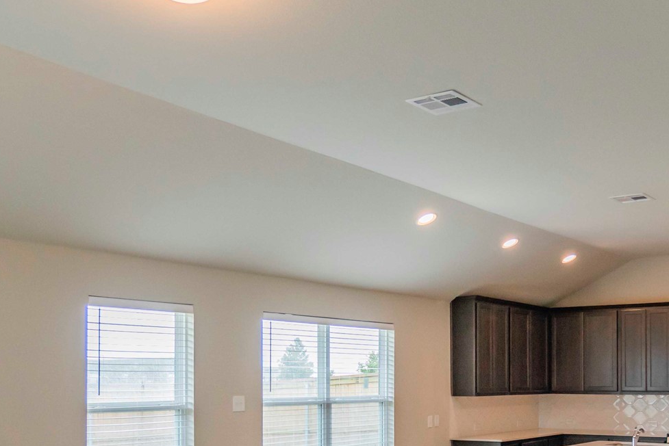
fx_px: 744
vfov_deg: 30.4
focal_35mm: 40
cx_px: 470
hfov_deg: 47.3
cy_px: 473
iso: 400
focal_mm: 12
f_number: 4
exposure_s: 1/250
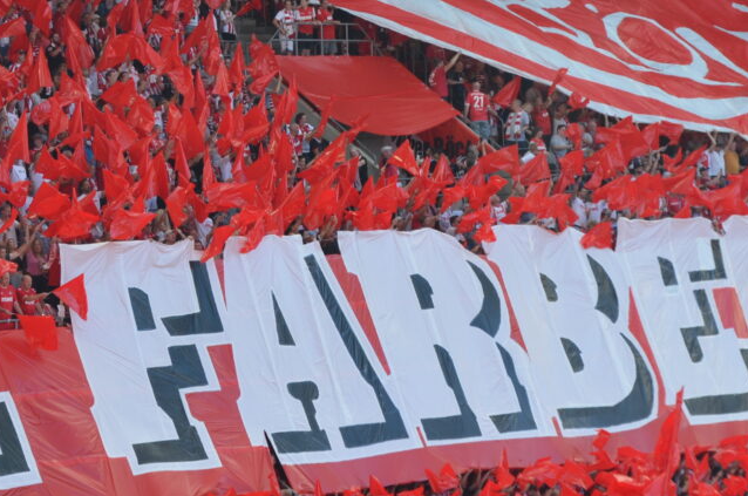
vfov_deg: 8.0
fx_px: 3511
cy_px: 21
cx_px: 471
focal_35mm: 169
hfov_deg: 12.2
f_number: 6.3
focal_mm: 45
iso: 200
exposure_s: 1/160
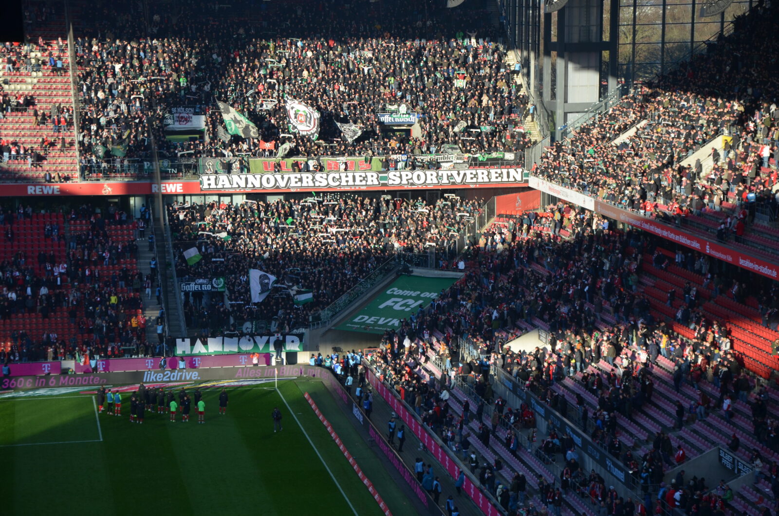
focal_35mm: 99
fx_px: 2138
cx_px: 390
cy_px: 258
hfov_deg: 20.7
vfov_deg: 13.8
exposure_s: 1/500
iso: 280
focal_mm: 66
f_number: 5.6
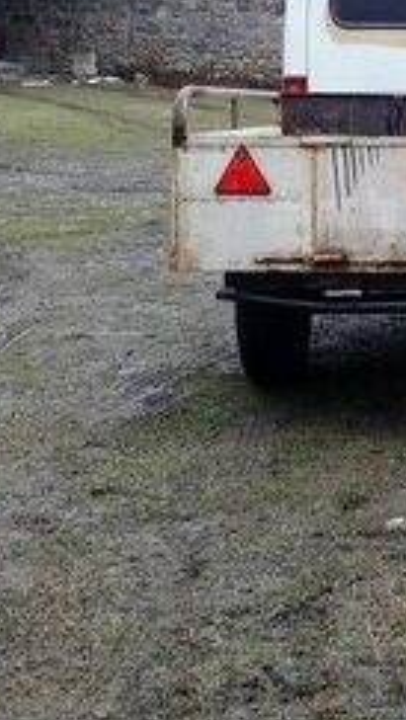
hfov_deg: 16.6
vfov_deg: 30.3
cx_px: 513
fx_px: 1318
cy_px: 231
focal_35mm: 69
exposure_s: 1/153
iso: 64
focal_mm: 3.3
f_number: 2.2
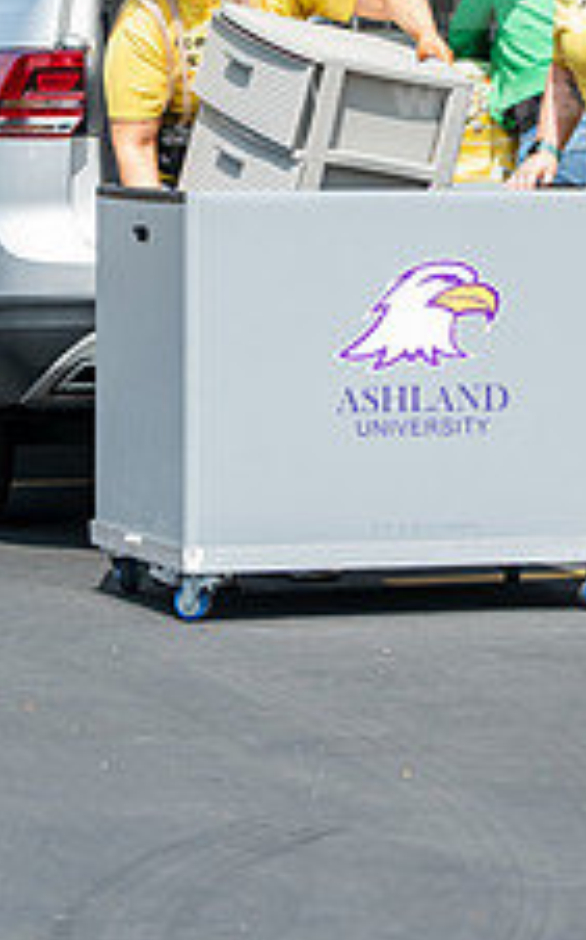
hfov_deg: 5.8
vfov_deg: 9.3
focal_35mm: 225
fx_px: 5757
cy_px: 185
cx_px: 204
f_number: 3.2
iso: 64
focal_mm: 86
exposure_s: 1/500
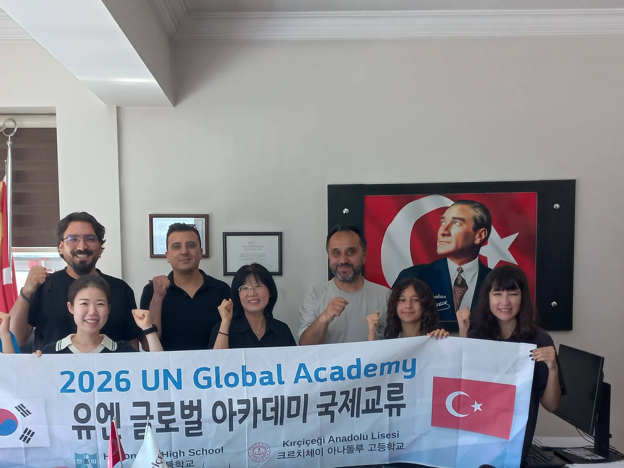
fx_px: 811
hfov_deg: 42.0
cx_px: 278
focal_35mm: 45
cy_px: 345
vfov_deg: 31.7
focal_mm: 4.6
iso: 80
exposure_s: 1/50
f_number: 1.8
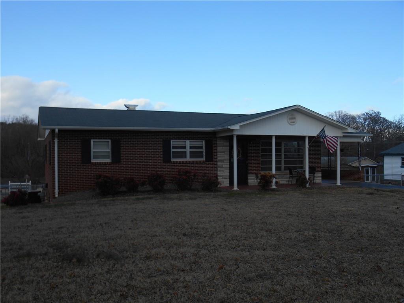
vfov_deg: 40.7
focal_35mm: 35
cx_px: 202
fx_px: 408
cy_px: 152
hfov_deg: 52.6
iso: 80
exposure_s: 1/500
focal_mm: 6.3
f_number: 3.7
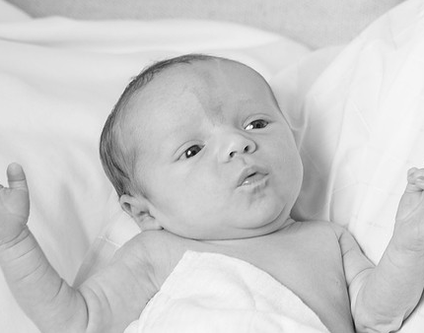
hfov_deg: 7.3
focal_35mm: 267
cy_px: 115
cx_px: 365
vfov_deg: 5.7
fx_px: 3328
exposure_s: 1/160
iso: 200
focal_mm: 102
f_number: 5.6
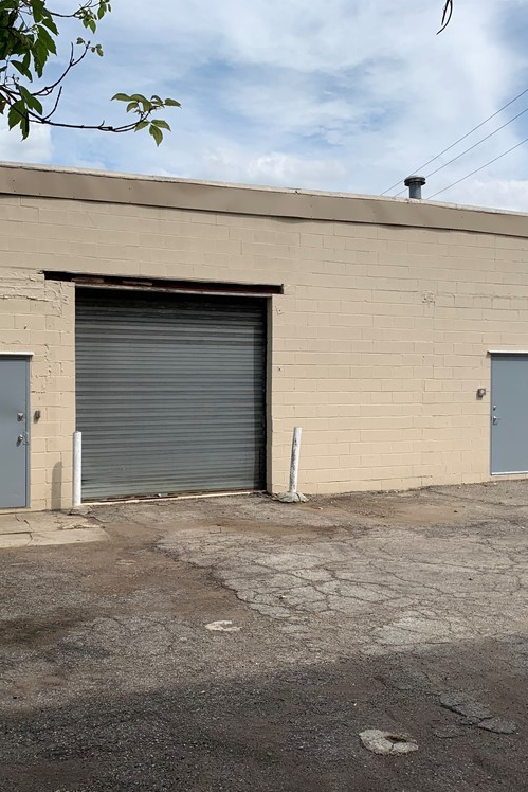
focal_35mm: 37
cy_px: 403
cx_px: 253
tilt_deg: -1.4
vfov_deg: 51.9
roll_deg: -0.5
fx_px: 814
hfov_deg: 36.0
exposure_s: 1/2481
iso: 25
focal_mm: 4.25
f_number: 1.8
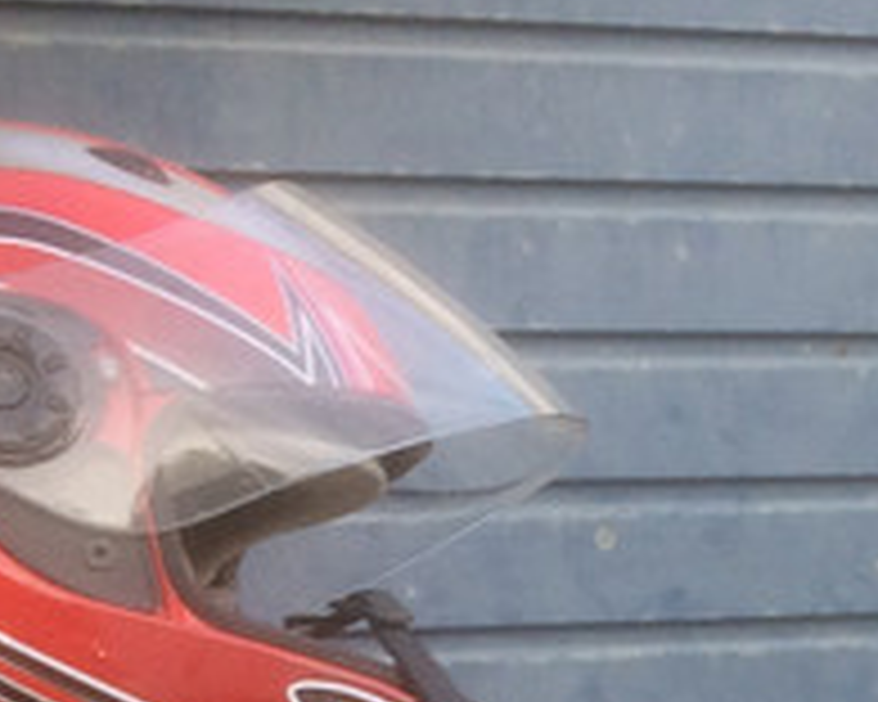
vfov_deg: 9.1
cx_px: 1303
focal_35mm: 155
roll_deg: -3.8
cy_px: 1593
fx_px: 4028
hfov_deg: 11.9
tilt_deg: -21.9
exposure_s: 1/100
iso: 40
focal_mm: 4.15
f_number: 2.2
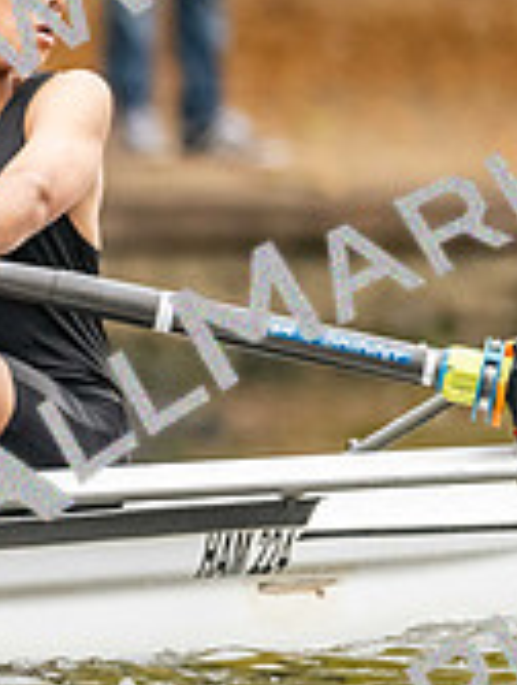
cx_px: -443
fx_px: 26444
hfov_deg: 1.1
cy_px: 211
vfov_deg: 1.5
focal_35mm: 1333
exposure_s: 1/2500
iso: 4000
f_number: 4.5
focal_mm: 400
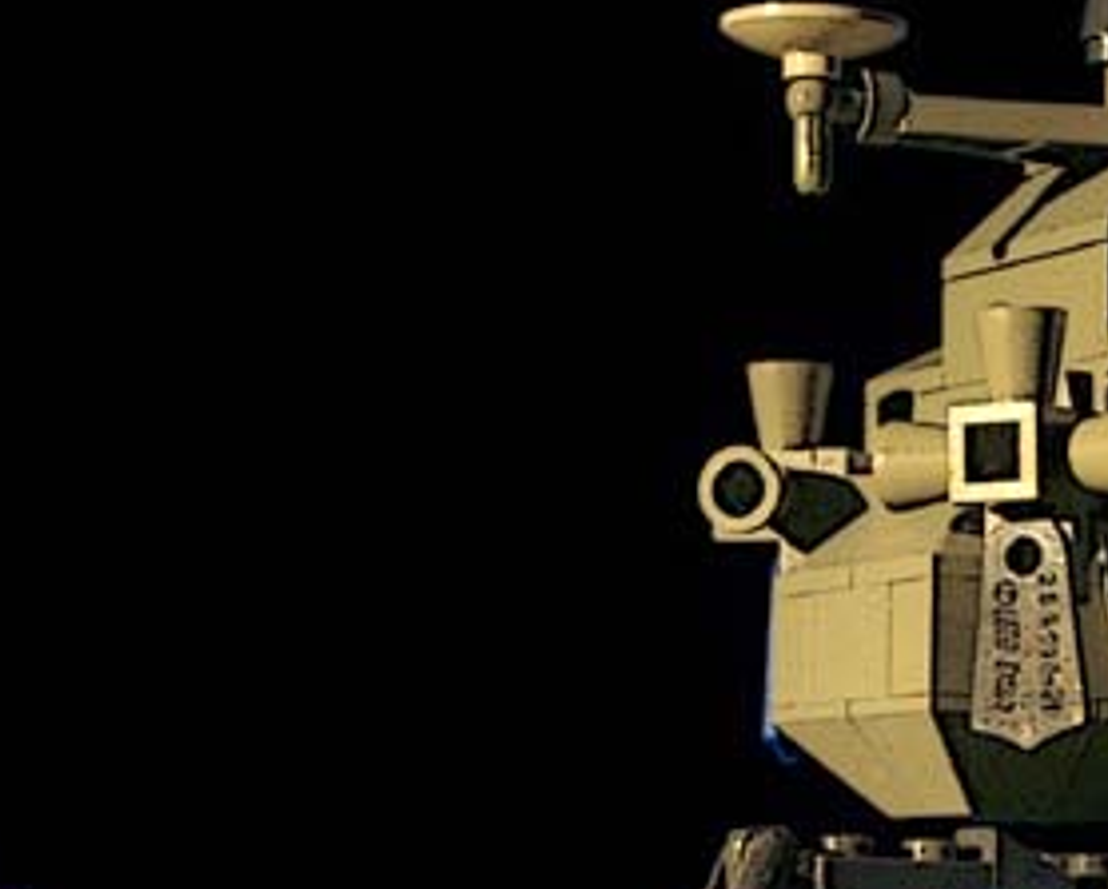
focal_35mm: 159
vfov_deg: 9.7
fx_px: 5220
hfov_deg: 12.0
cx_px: 957
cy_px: 911
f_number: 27
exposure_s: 6
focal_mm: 30.63
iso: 100
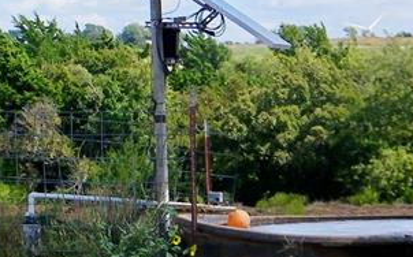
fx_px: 2631
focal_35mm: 234
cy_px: 201
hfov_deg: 9.0
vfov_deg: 5.6
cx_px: 119
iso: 80
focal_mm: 11.6
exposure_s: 1/160
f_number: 8.4
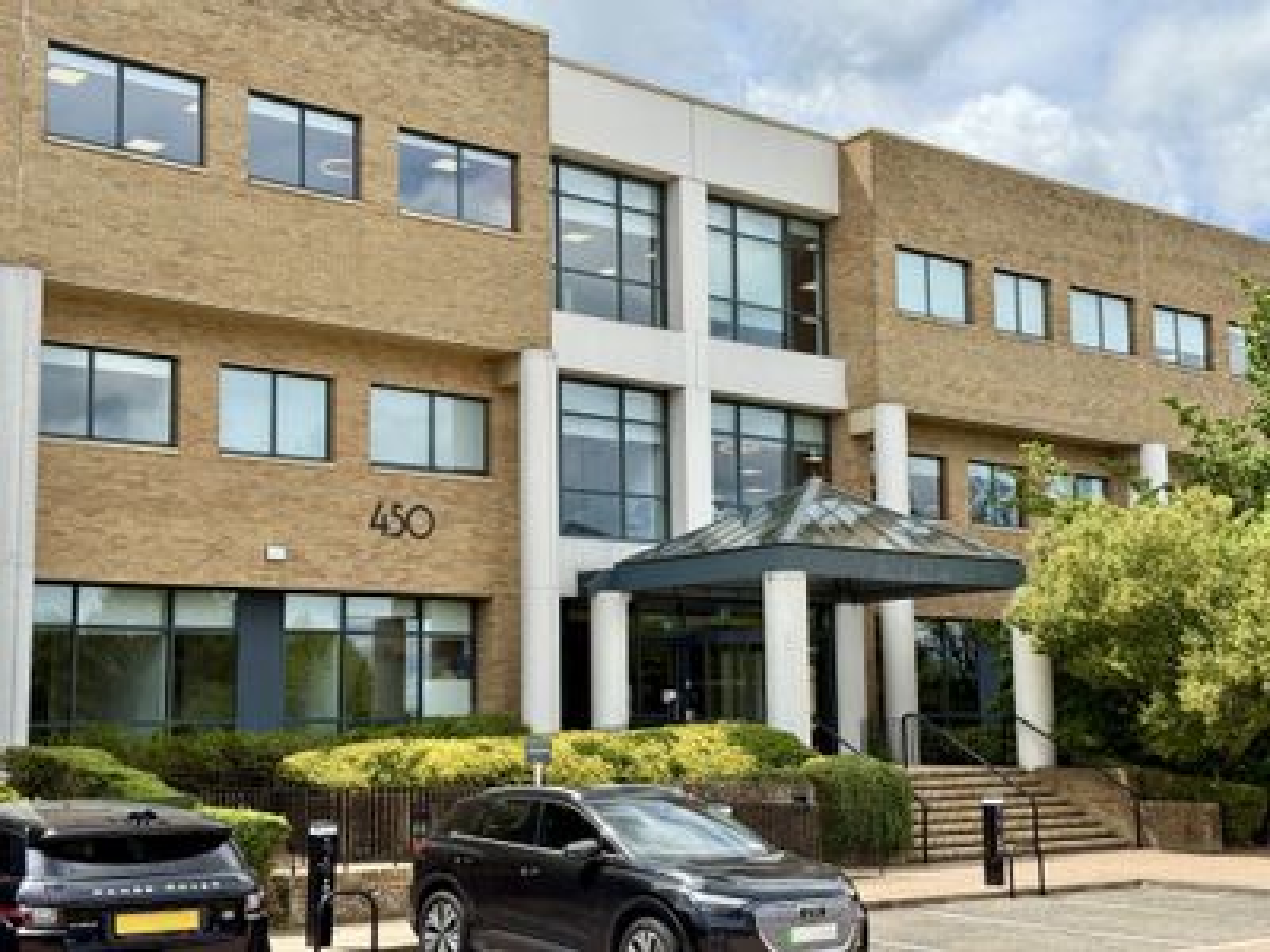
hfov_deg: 39.7
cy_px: 476
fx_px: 1761
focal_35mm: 48
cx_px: 635
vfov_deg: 30.3
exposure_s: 1/4878
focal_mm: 6.76
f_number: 1.78
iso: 100
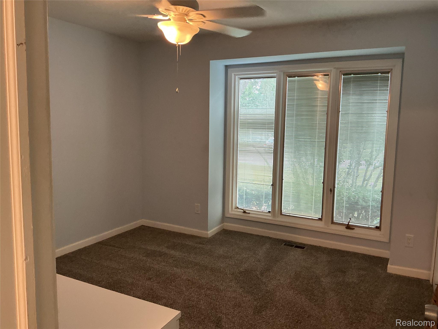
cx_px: 219
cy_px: 164
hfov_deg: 61.7
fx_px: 367
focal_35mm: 29
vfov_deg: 48.2
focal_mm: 3
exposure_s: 1/60
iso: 200
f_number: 1.8
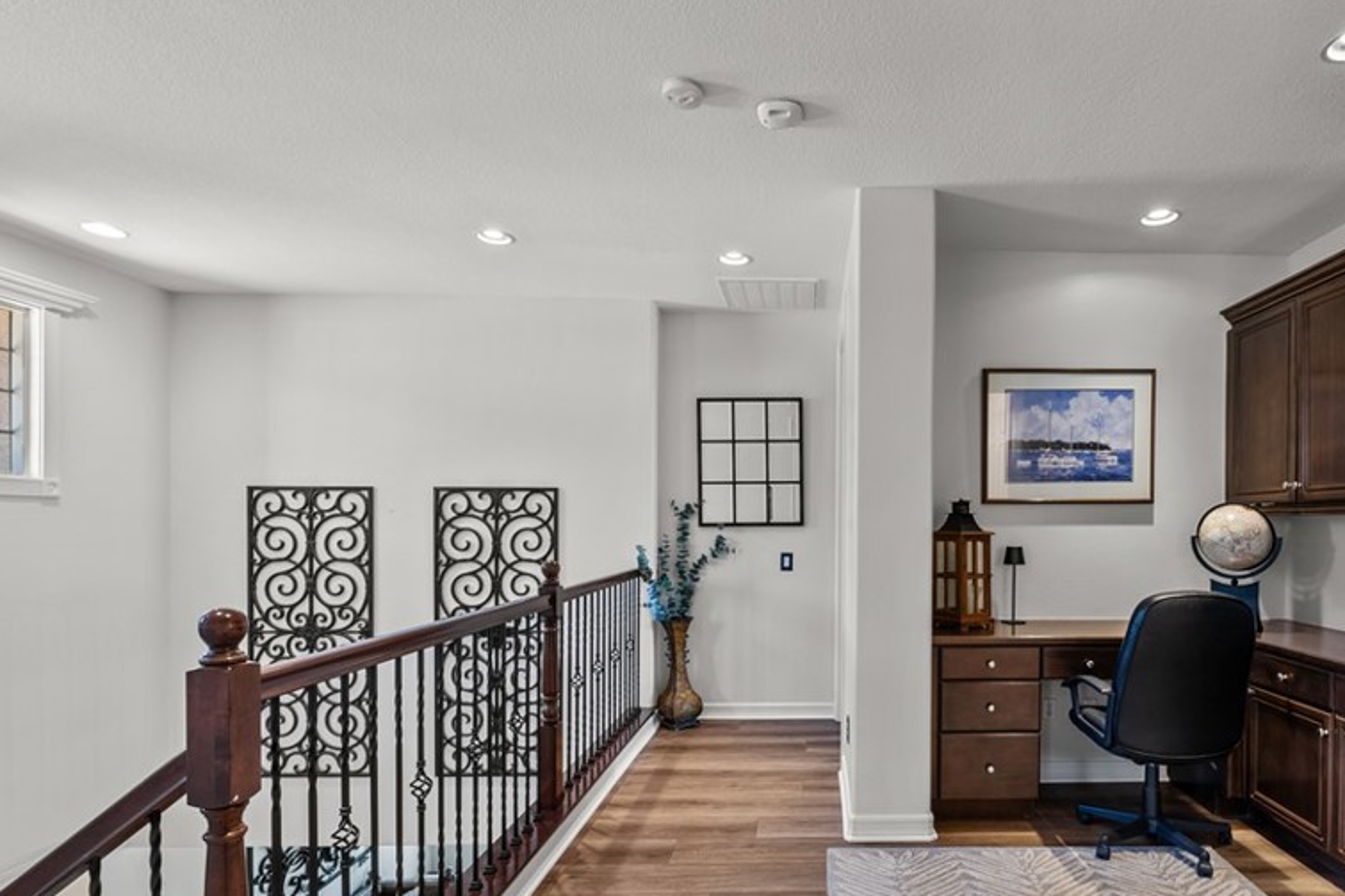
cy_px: 528
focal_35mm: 19
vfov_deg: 64.1
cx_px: 837
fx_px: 710
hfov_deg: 85.3
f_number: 9
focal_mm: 14
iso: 100
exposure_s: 1/1.25
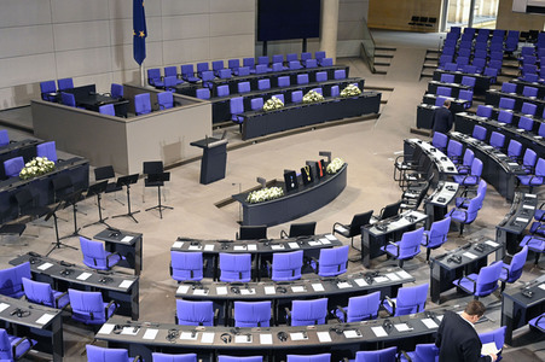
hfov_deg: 48.5
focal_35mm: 40
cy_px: 181
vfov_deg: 33.4
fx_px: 605
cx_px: 272
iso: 6400
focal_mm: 40
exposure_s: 1/320
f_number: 4.5
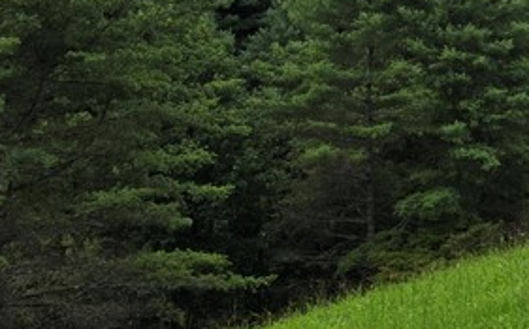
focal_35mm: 89
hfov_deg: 18.4
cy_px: -88
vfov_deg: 14.1
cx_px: 951
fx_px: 1282
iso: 64
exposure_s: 1/4538
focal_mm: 6.5
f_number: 1.4
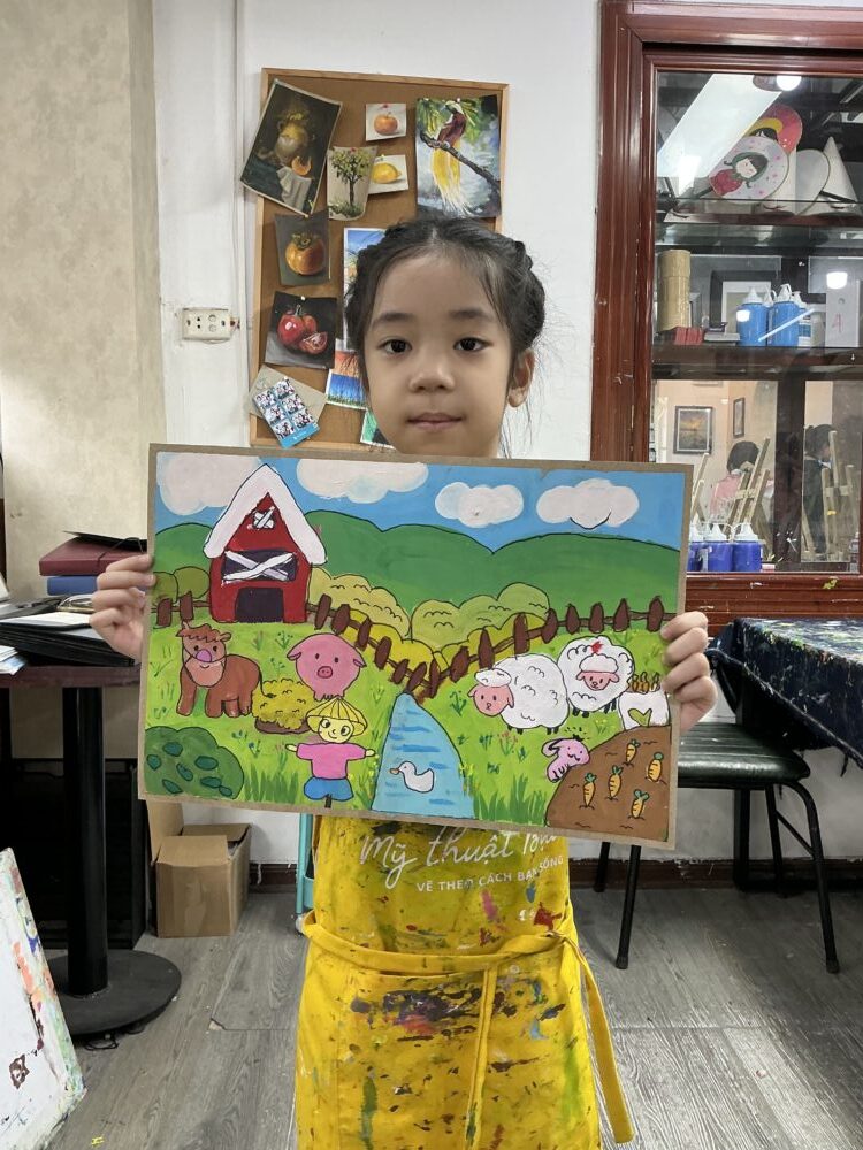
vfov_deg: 63.4
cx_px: 432
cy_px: 575
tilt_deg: -4.2
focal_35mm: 28
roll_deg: -0.2
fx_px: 931
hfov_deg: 49.7
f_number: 1.8
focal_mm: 3
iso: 50
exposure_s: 1/50
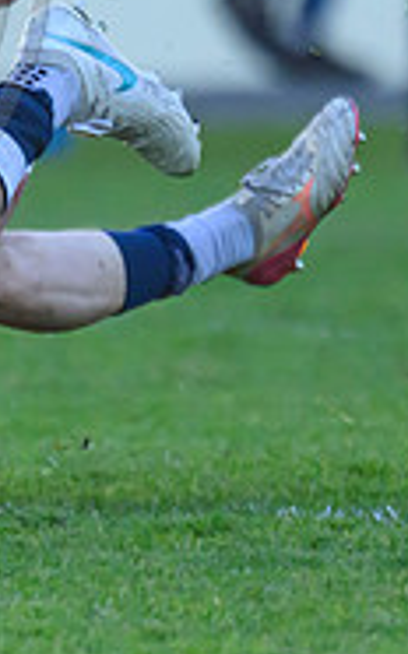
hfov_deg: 0.5
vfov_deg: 0.8
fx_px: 48306
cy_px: -30
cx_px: -210
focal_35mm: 2711
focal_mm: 560
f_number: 4
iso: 2000
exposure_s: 1/1600
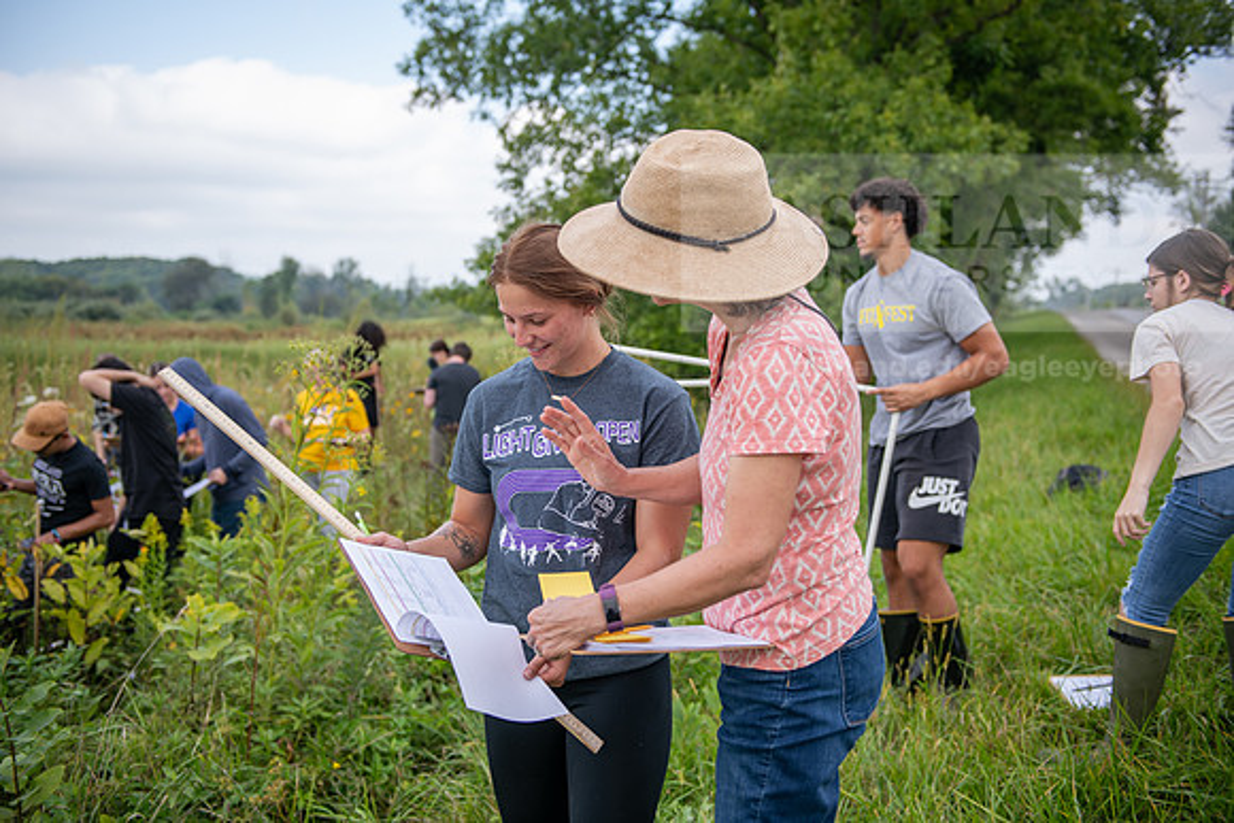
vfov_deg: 35.1
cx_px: 617
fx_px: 1303
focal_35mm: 38
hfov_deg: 50.7
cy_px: 412
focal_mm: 38
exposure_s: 1/400
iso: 100
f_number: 3.2
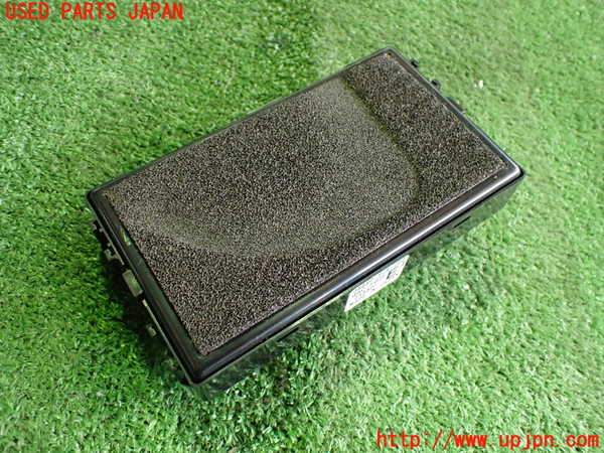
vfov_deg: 46.8
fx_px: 523
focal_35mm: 30
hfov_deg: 60.0
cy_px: 226
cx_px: 302
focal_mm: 5.4
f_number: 2.3
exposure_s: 1/50
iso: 800
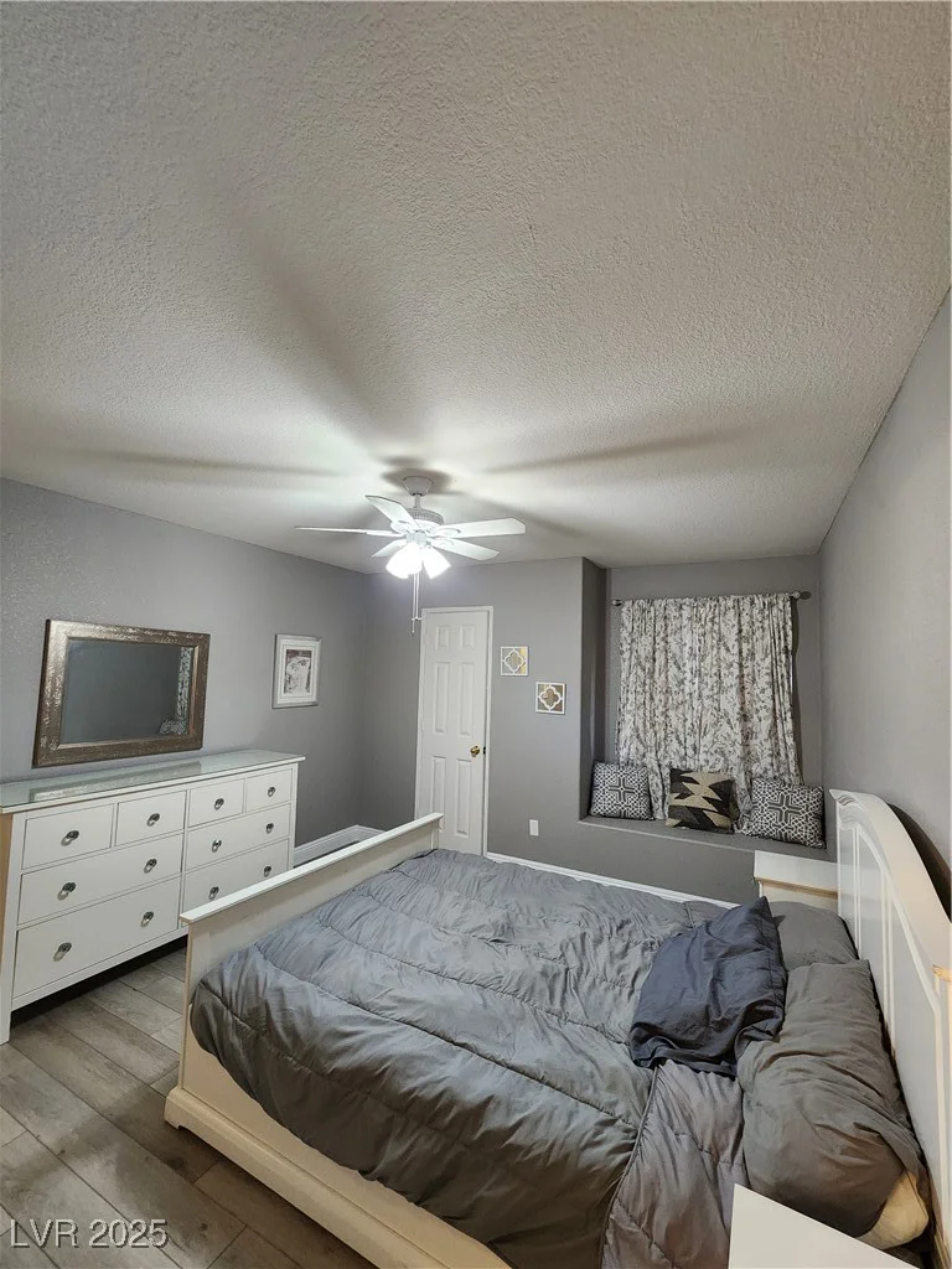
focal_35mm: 13
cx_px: 476
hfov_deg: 89.9
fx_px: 477
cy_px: 634
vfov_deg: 106.2
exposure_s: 1/60
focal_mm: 2.2
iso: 400
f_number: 2.2
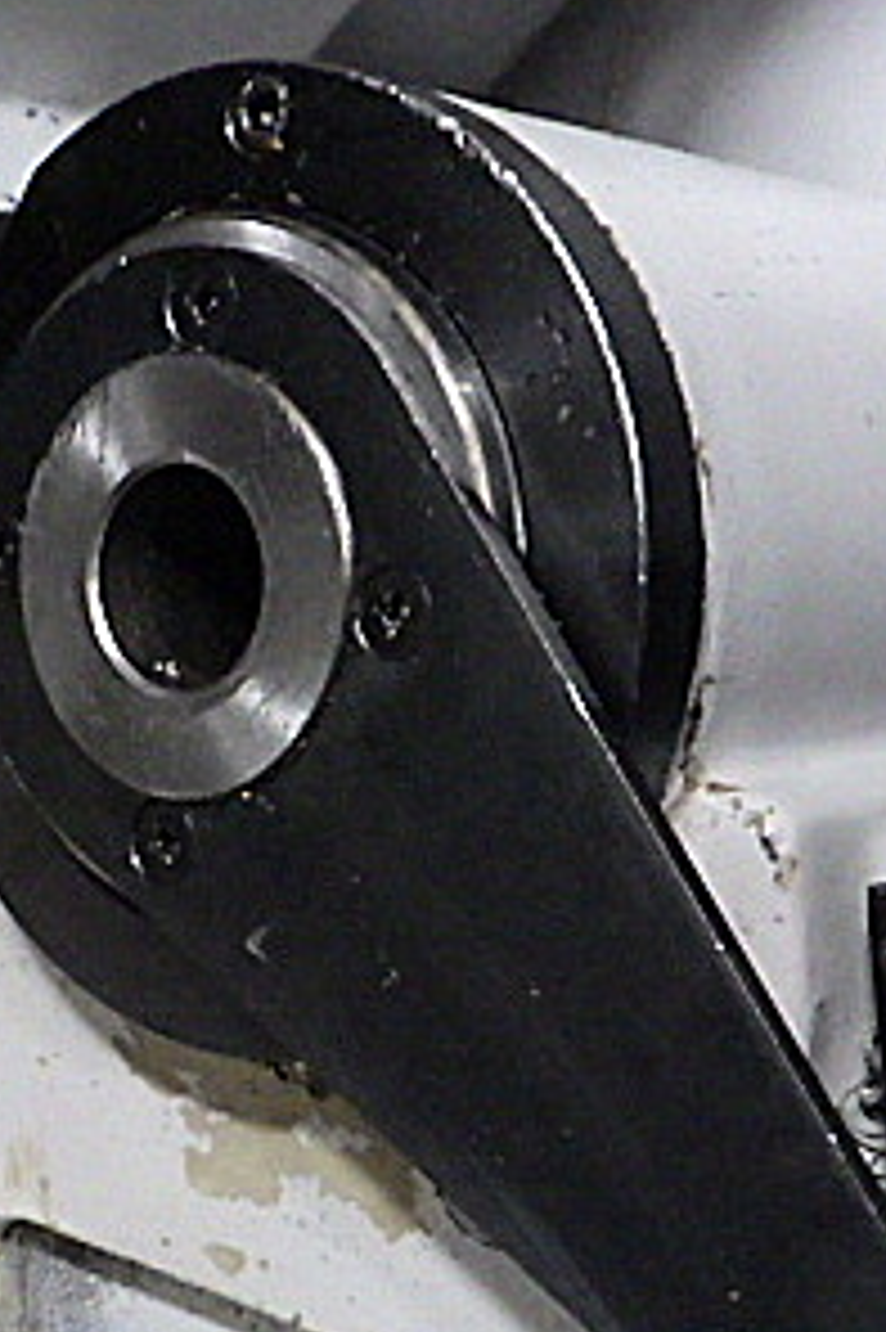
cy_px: 936
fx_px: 2328
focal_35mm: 63
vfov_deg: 31.5
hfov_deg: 21.5
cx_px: 288
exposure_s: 1/45
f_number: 3.5
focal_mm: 5
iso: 1250
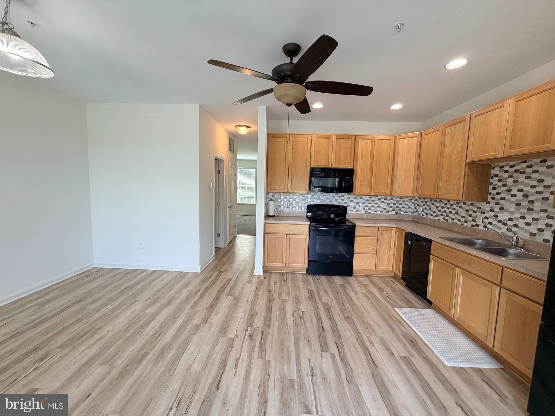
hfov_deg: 102.1
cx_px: 278
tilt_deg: -6.0
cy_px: 208
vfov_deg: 85.7
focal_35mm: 14
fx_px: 224
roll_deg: -1.5
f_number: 2.2
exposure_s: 1/120
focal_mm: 2.22
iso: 160
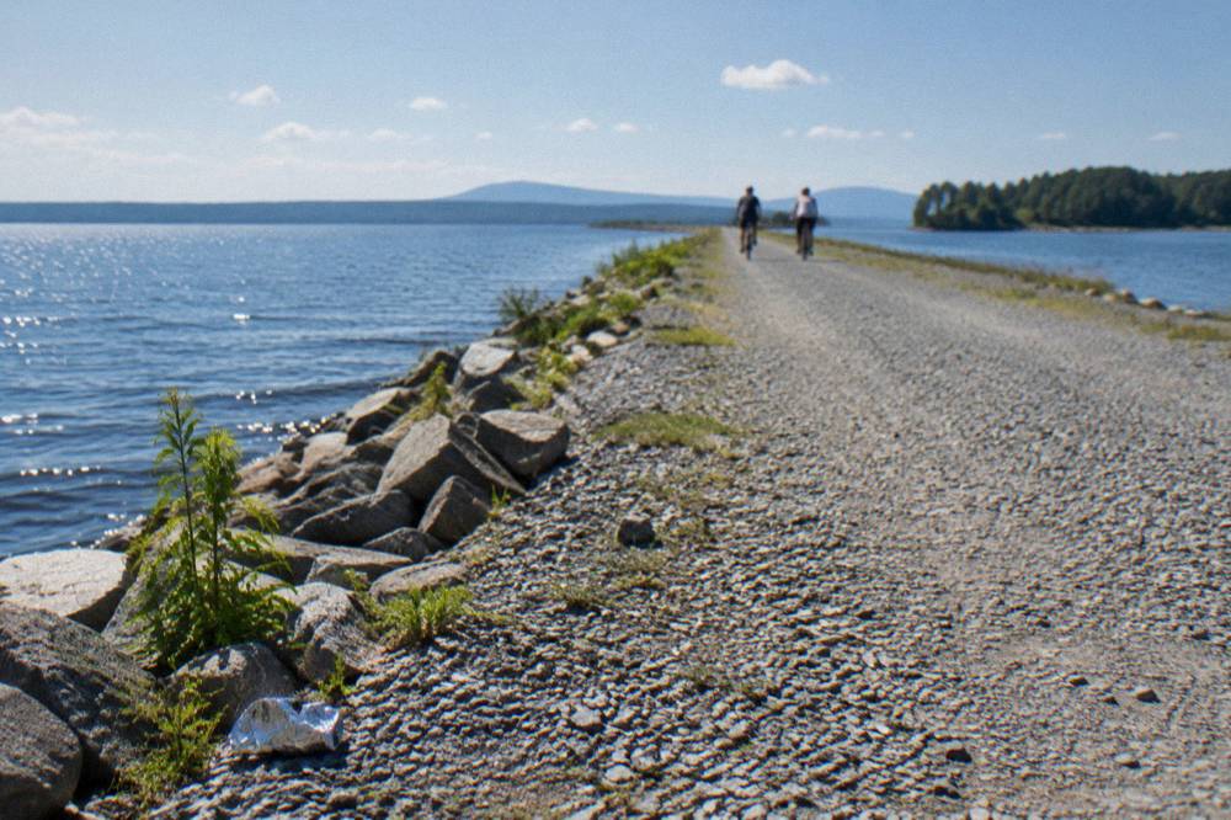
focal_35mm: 28
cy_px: 410
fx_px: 957
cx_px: 616
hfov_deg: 65.5
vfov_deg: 46.4
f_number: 5.6
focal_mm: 28
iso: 160
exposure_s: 1/640
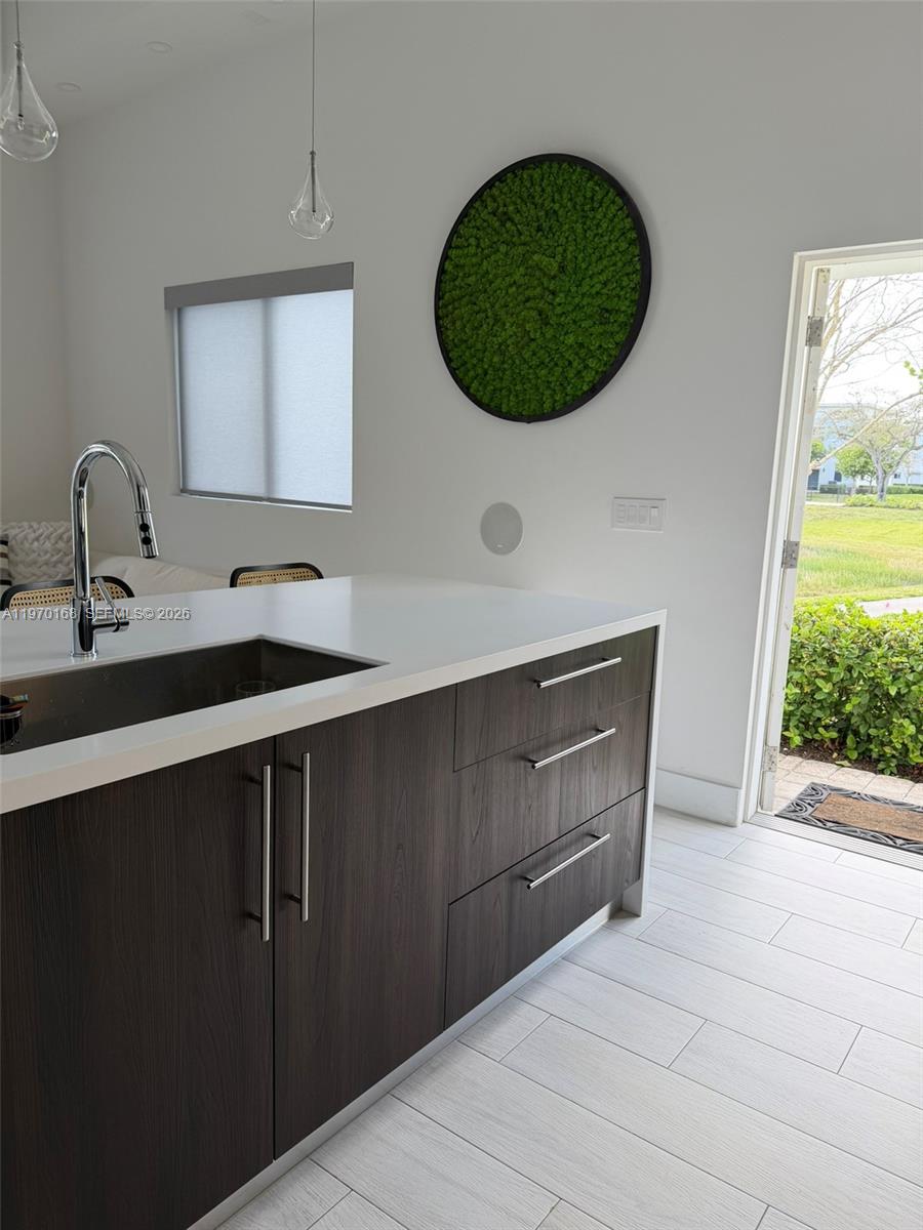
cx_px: 462
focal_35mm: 24
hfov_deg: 56.8
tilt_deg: -10.1
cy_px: 615
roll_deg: -1.3
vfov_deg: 71.6
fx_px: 853
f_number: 1.78
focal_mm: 6.76
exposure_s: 1/214
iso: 80
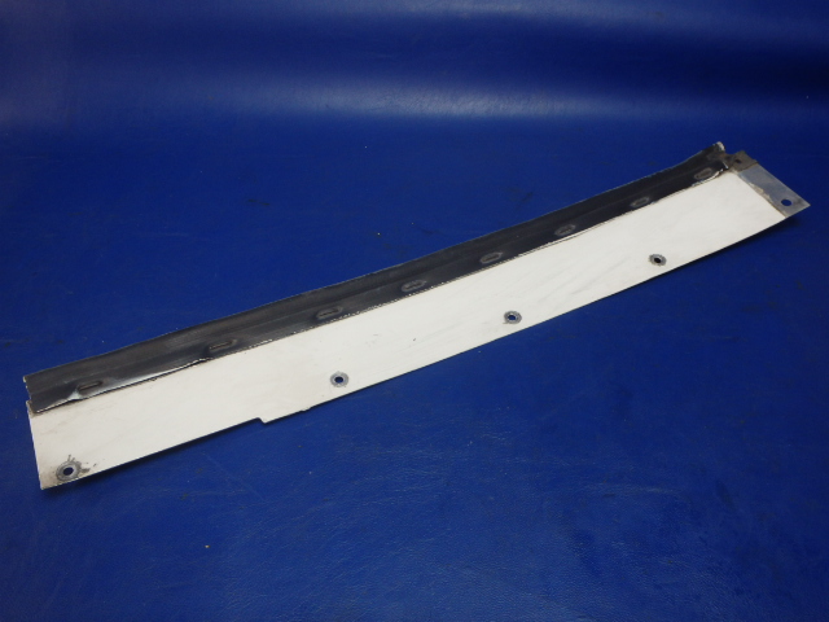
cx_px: 414
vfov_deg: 49.7
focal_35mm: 28
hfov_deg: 63.4
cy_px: 311
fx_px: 671
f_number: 3.9
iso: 200
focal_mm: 5
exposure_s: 1/40
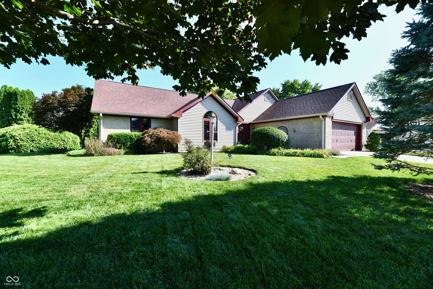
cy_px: 144
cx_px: 216
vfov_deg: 81.2
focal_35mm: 14
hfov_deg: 104.3
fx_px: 168
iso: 640
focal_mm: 14
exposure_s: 1/400
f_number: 10
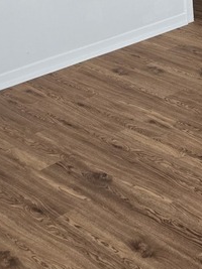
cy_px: -36
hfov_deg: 14.9
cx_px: 290
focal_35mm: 93
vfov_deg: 20.0
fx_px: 724
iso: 125
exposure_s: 1/120
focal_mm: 5.4
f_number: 1.8
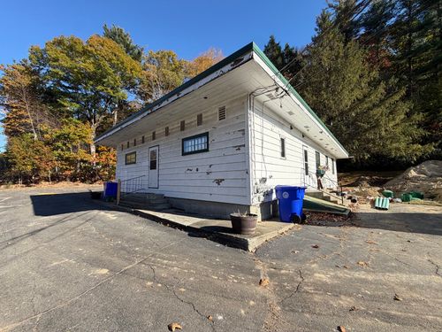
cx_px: 221
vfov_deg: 85.7
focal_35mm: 14
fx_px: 179
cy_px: 166
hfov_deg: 102.1
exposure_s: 1/686
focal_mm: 2.22
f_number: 2.2
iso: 40
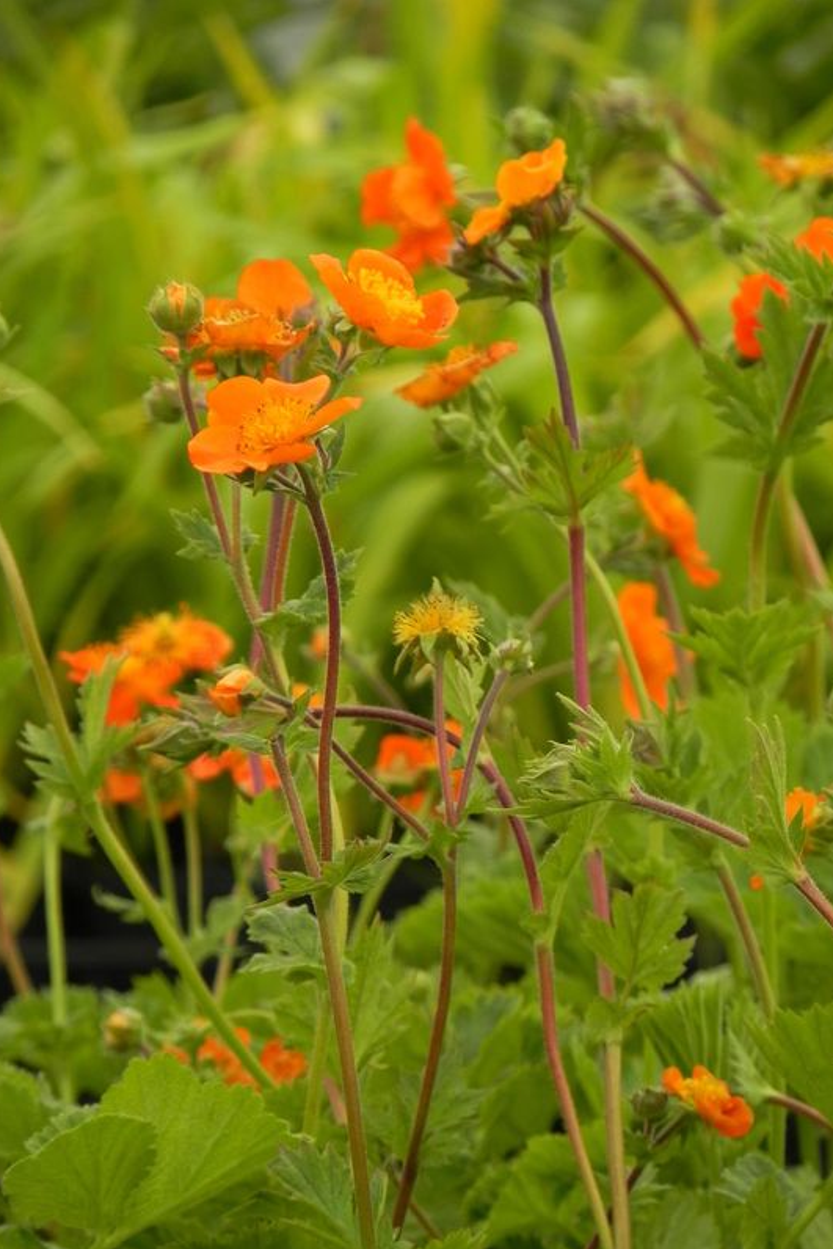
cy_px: 626
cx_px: 461
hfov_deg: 3.1
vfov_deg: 4.6
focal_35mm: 444
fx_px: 15403
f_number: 5
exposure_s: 1/500
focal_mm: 75.7
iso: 160
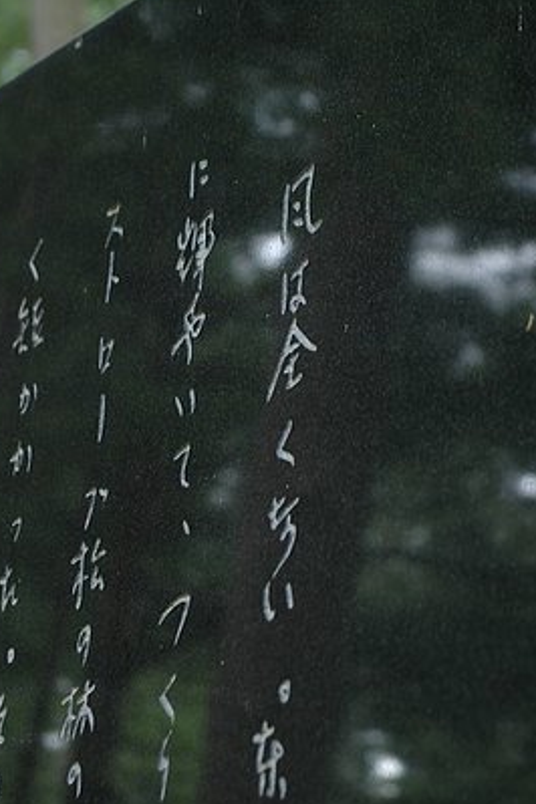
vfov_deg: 23.5
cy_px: 429
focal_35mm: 87
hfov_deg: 15.8
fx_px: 1935
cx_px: 249
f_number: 4
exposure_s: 1/40
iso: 200
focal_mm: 45
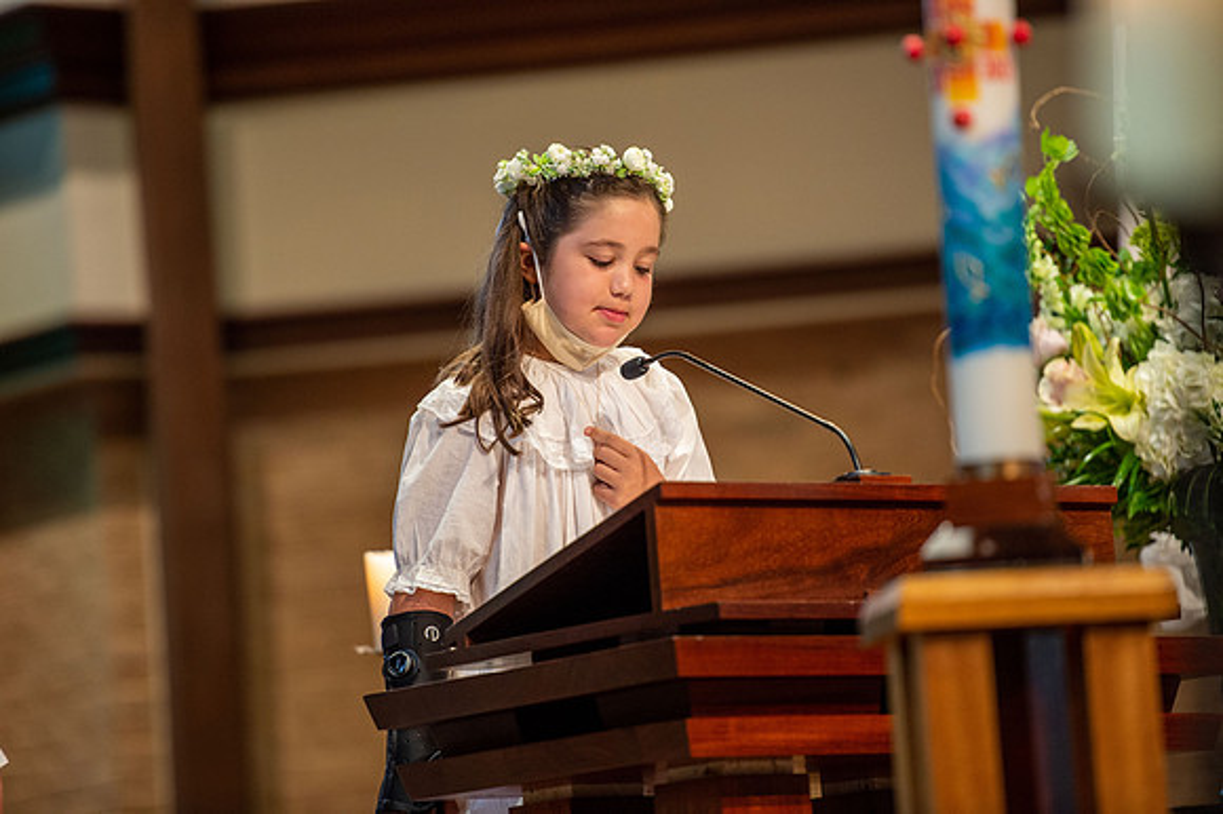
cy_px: 407
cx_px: 612
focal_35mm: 200
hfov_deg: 10.3
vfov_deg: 6.9
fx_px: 6790
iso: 1600
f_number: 2.8
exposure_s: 1/125
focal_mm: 200
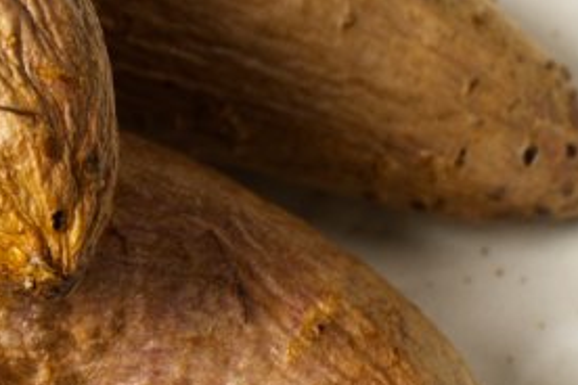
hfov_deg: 6.7
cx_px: -299
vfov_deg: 4.5
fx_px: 4881
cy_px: -72
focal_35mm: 304
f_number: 11
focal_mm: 70
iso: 200
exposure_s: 1/160
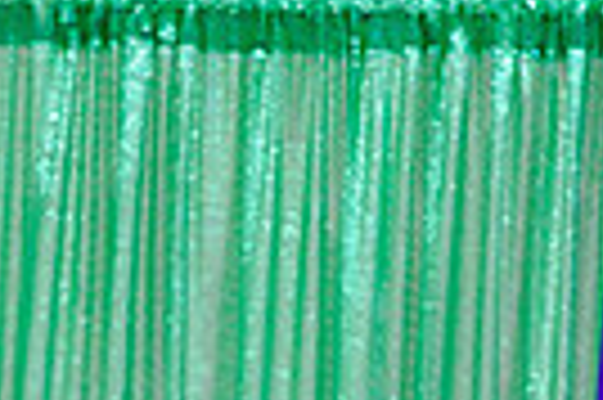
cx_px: 144
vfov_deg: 3.8
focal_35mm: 352
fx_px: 5889
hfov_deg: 5.9
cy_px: 980
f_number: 2.8
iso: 400
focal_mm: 70
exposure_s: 1/100
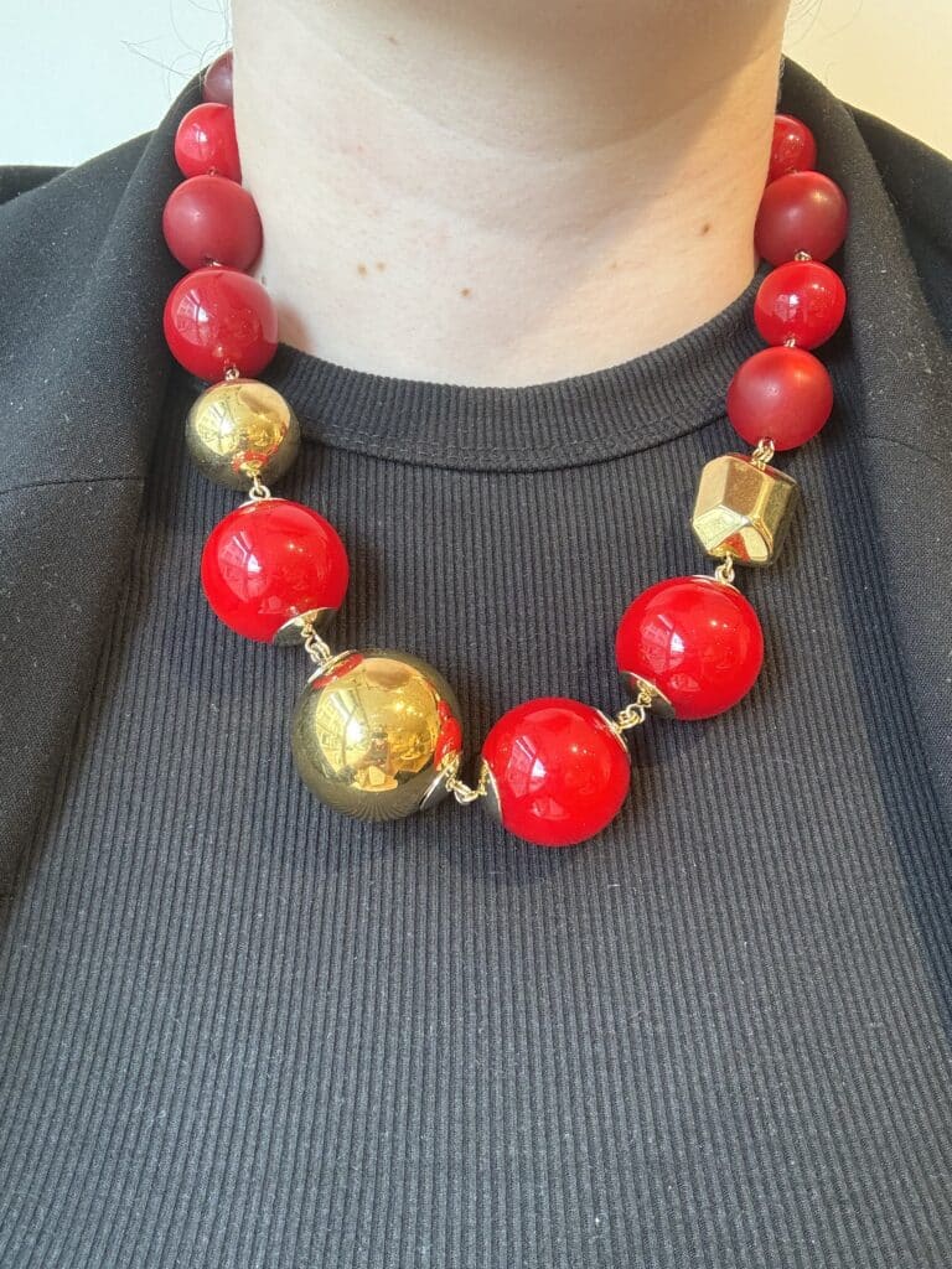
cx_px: 476
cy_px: 634
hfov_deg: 46.8
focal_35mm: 30
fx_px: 1100
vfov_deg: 60.0
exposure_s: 1/50
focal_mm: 2.69
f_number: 1.9
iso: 64
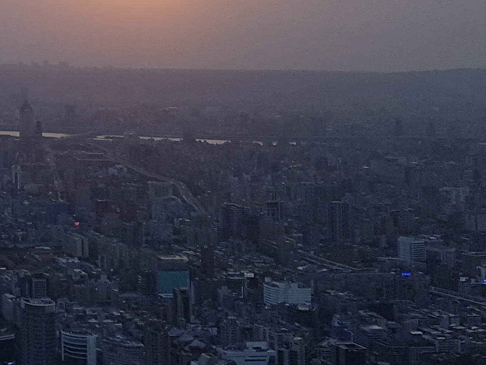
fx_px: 1320
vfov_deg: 15.4
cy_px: -26
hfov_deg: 19.2
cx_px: -155
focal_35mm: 94
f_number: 1.7
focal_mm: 4.2
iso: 50
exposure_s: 1/1300
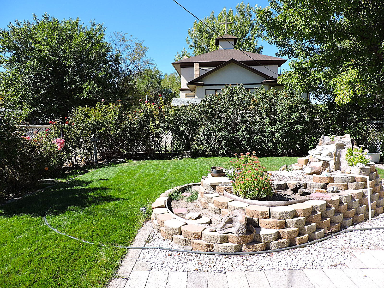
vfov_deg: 56.8
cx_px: 192
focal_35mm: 24
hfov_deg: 71.6
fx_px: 266
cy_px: 144
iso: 100
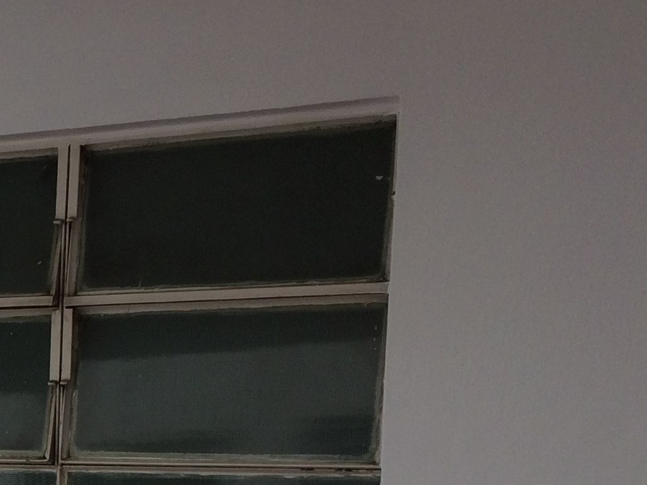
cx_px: -211
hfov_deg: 19.5
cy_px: 611
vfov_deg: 15.4
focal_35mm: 92
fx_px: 1720
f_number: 2.2
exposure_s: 1/60
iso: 40
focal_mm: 4.15
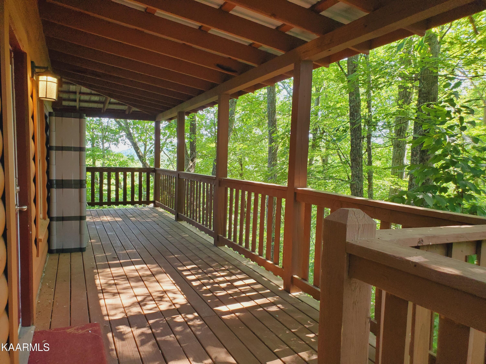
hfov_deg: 67.3
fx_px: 365
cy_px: 182
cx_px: 243
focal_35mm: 26
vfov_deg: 53.1
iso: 250
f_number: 2.4
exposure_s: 1/120
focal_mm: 4.3
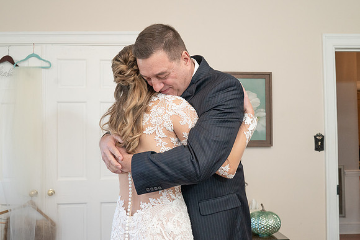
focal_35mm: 40
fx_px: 400
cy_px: 122
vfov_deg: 33.4
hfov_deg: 48.4
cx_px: 163
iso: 2500
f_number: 5.6
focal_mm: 35
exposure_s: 1/250
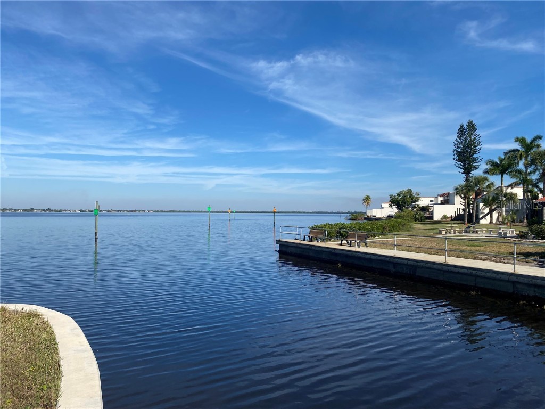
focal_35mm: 26
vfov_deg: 53.1
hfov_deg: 67.3
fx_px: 409
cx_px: 272
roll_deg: -0.1
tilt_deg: +0.4
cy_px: 204
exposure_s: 1/3497
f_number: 1.8
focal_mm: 4.25
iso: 32
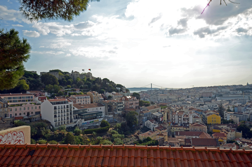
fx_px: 210
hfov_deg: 62.0
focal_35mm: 30
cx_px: 126
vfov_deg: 43.4
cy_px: 84
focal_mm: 20
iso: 200
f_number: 6.3
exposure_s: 1/1000
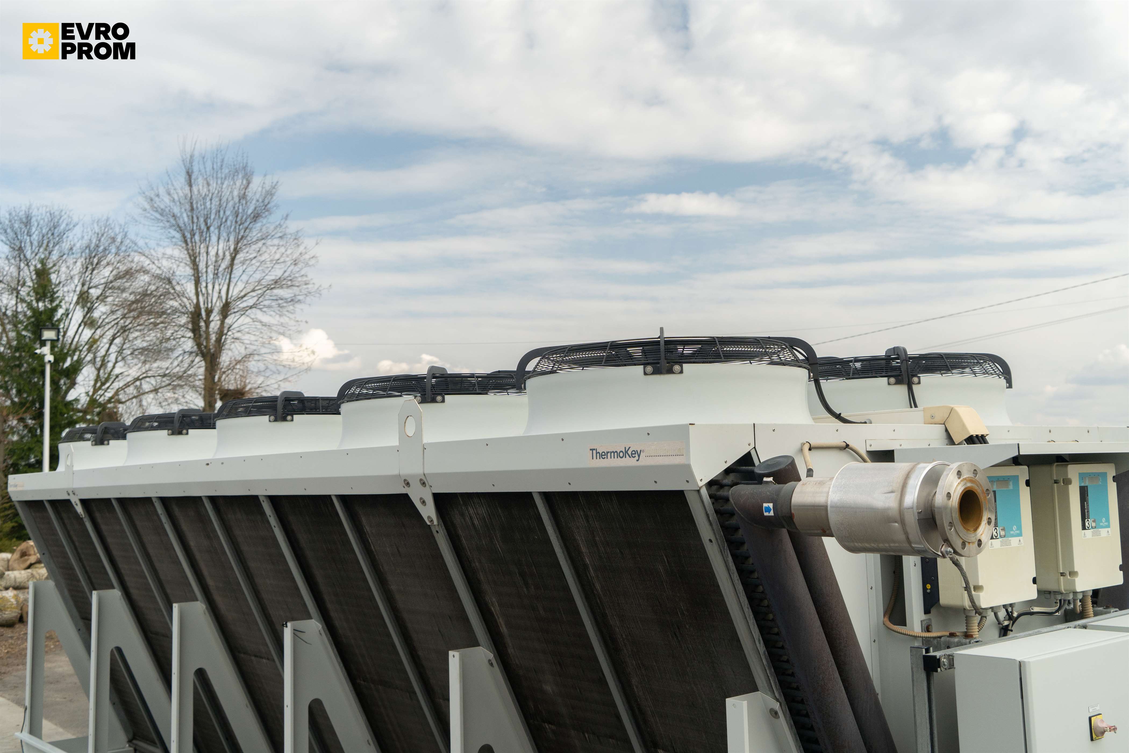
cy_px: 376
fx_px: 1129
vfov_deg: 36.9
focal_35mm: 36
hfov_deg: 53.1
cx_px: 564
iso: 320
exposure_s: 1/500
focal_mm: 36
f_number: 5.6
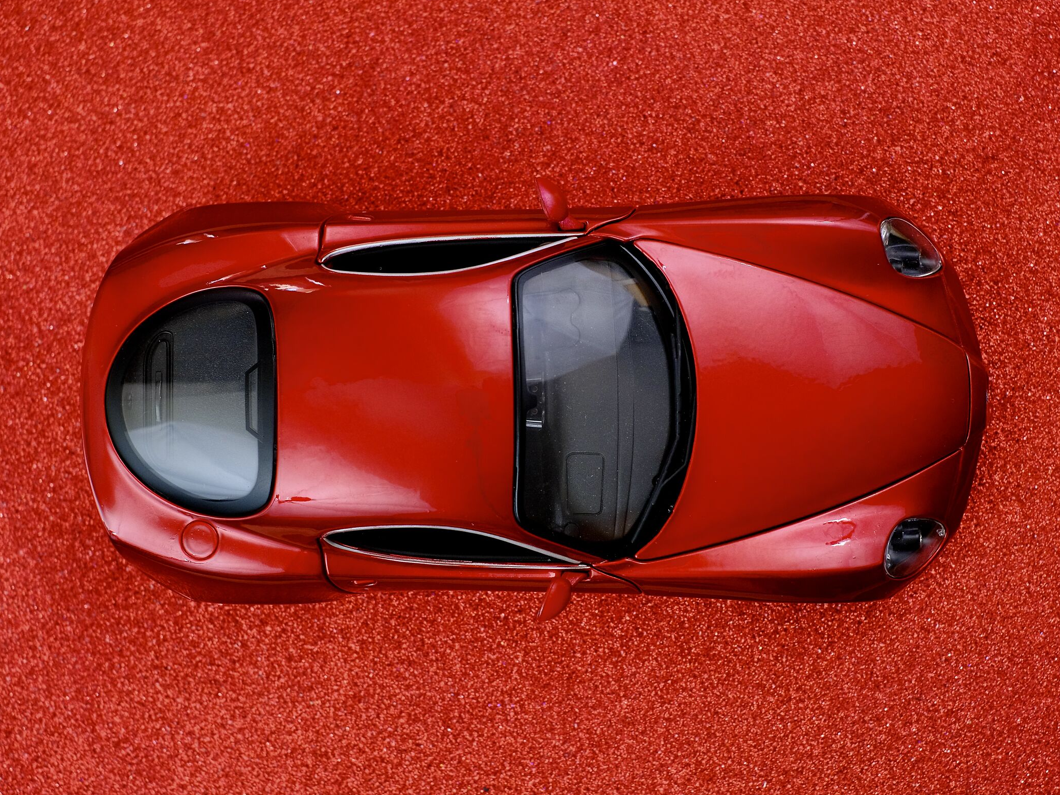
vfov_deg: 24.8
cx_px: 554
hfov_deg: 32.7
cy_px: 401
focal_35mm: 59
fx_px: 1807
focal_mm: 35
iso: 640
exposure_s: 1/38
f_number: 4
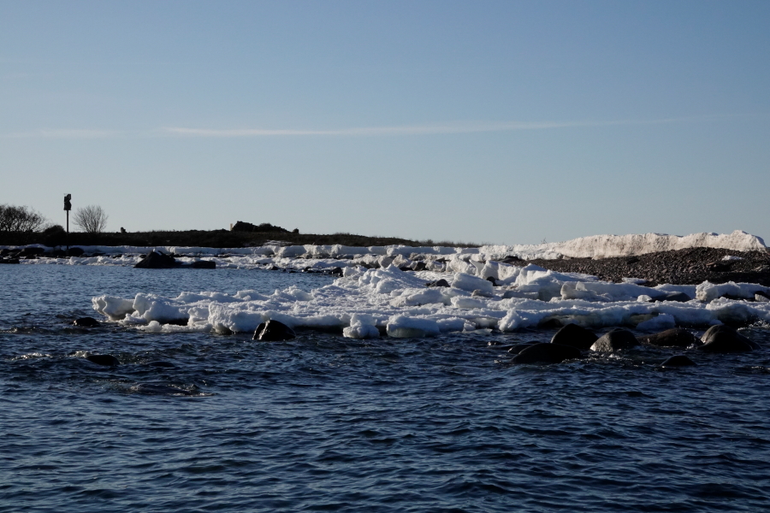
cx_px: 385
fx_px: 1540
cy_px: 256
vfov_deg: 18.9
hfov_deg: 28.1
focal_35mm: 72
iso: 800
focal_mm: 26.42
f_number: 11
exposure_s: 1/2000
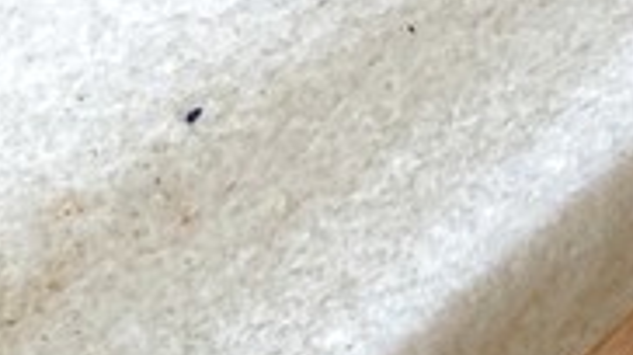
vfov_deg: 5.0
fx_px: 3689
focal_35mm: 220
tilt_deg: -73.9
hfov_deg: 9.8
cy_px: 1408
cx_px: 421
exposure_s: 1/120
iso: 80
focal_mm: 4.25
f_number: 1.8
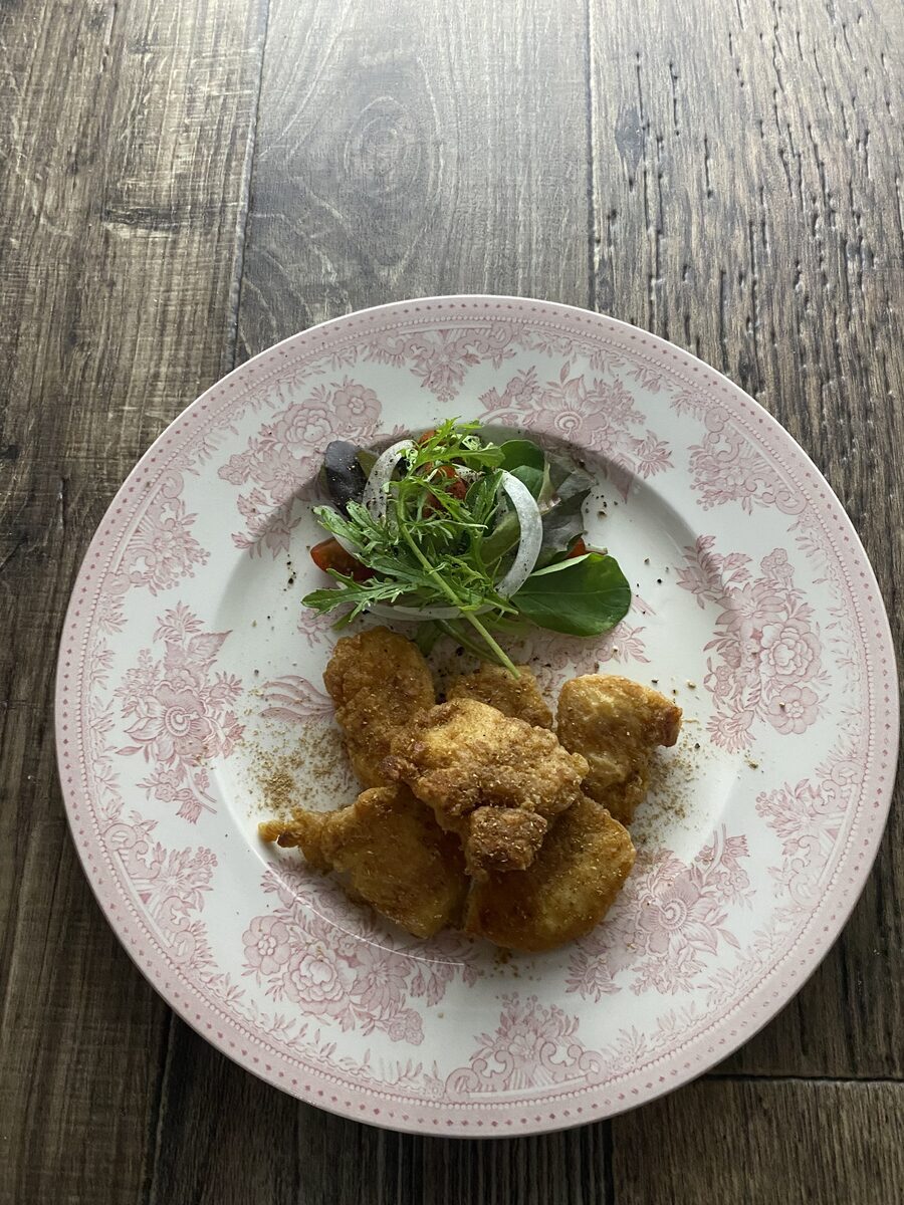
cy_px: 602
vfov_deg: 67.3
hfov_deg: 53.1
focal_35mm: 26
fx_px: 905
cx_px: 452
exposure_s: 1/40
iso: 500
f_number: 1.8
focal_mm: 4.25
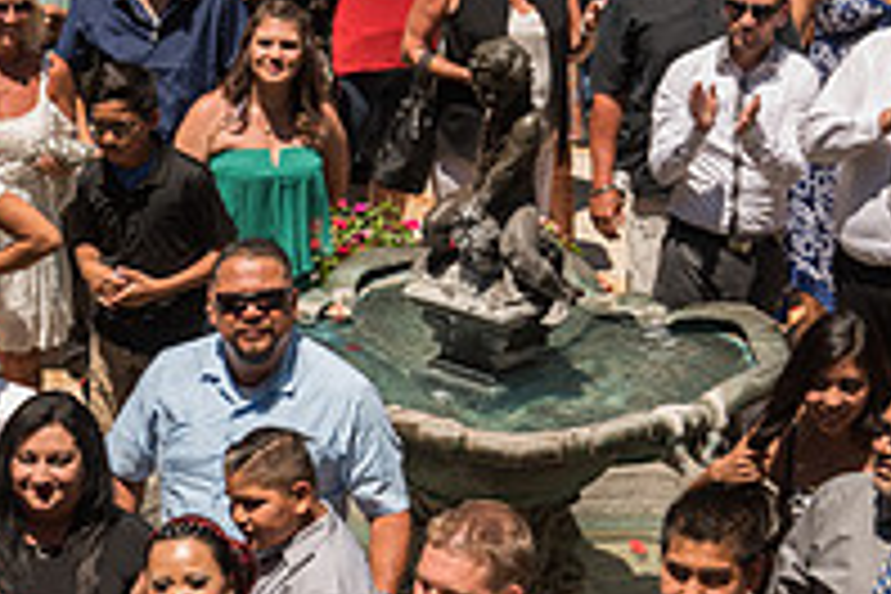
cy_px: 808
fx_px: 3984
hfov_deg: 12.6
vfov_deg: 8.4
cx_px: -58
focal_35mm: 161
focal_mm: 55
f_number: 9
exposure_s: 1/320
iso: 100
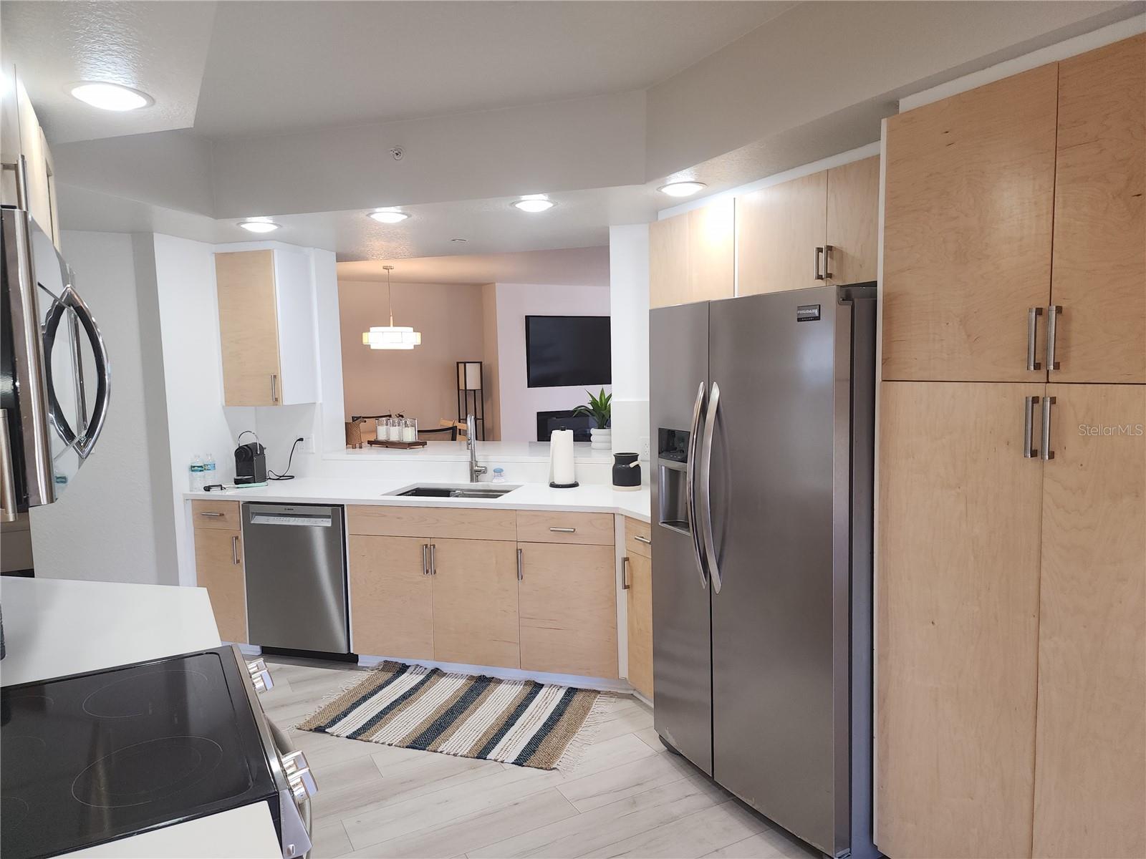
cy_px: 430
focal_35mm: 23
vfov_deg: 58.9
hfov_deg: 73.9
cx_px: 573
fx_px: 761
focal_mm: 6.4
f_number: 1.8
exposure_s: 1/60
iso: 50
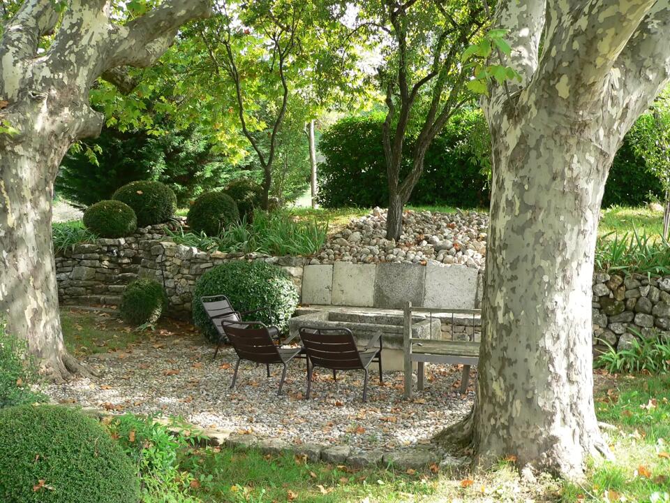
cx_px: 335
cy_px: 252
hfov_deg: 51.4
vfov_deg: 39.7
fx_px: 697
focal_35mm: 36
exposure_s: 1/80
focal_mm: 6
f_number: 2.8
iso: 80
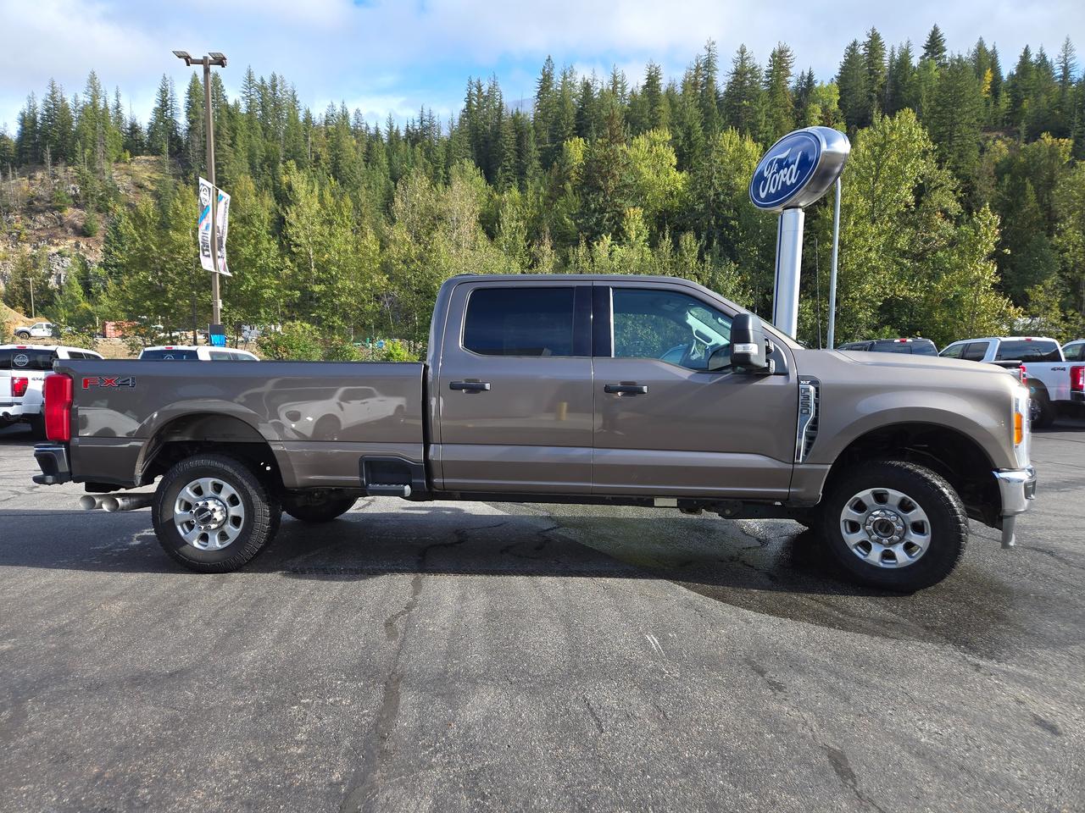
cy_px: 406
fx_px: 721
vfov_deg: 58.9
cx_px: 542
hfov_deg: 73.9
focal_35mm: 23
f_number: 1.8
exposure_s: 1/536
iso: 25
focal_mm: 5.4
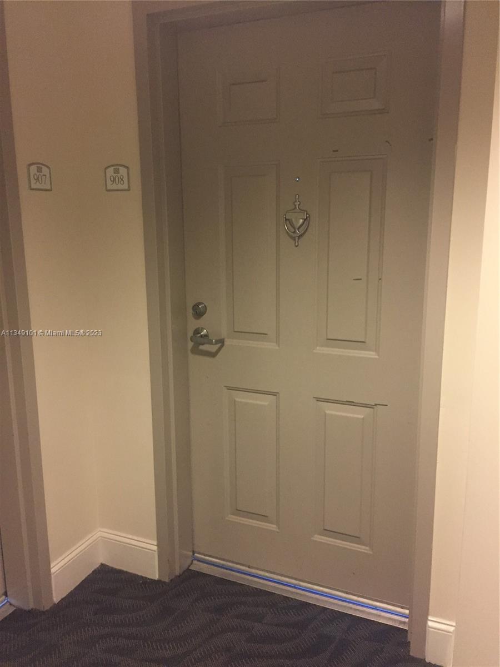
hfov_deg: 48.2
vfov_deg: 61.7
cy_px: 334
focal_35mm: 29
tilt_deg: -10.6
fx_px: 559
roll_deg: +0.2
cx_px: 250
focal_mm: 4.15
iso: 200
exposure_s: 1/30
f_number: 2.2
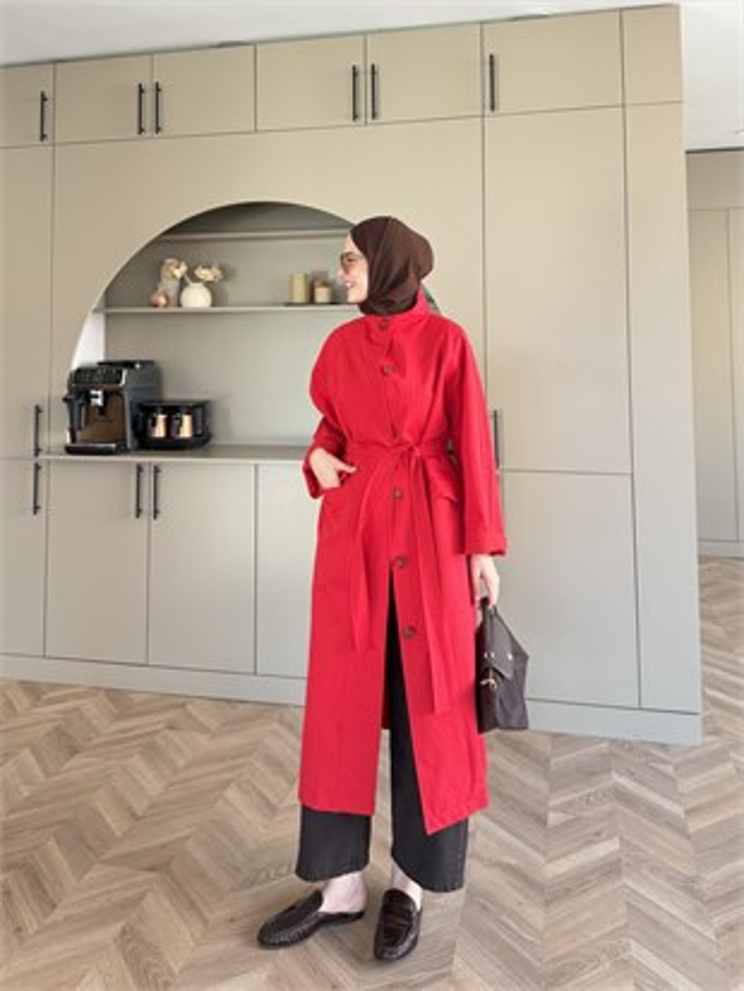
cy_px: 496
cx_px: 372
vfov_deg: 71.6
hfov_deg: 56.8
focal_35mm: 24
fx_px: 687
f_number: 1.78
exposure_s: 1/121
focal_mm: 6.76
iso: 160
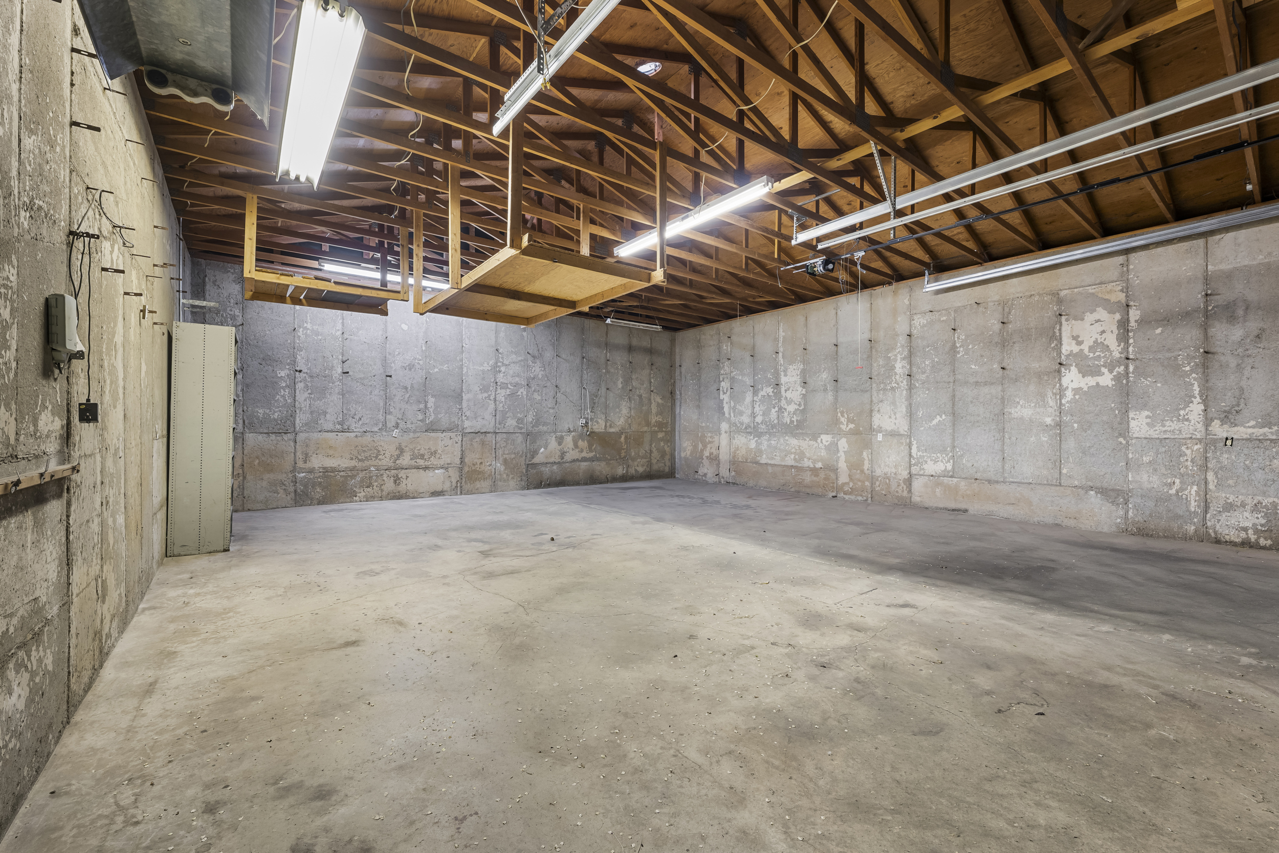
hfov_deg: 104.3
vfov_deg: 81.2
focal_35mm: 14
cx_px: 640
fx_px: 497
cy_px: 426
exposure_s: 1.6
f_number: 9
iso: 640
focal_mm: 14
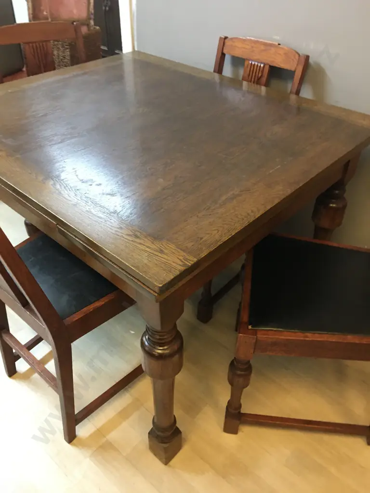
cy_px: 246
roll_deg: -0.1
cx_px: 185
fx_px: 413
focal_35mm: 29
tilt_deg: -36.4
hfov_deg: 48.2
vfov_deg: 61.7
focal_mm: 4.15
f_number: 2.2
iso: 200
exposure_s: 1/20
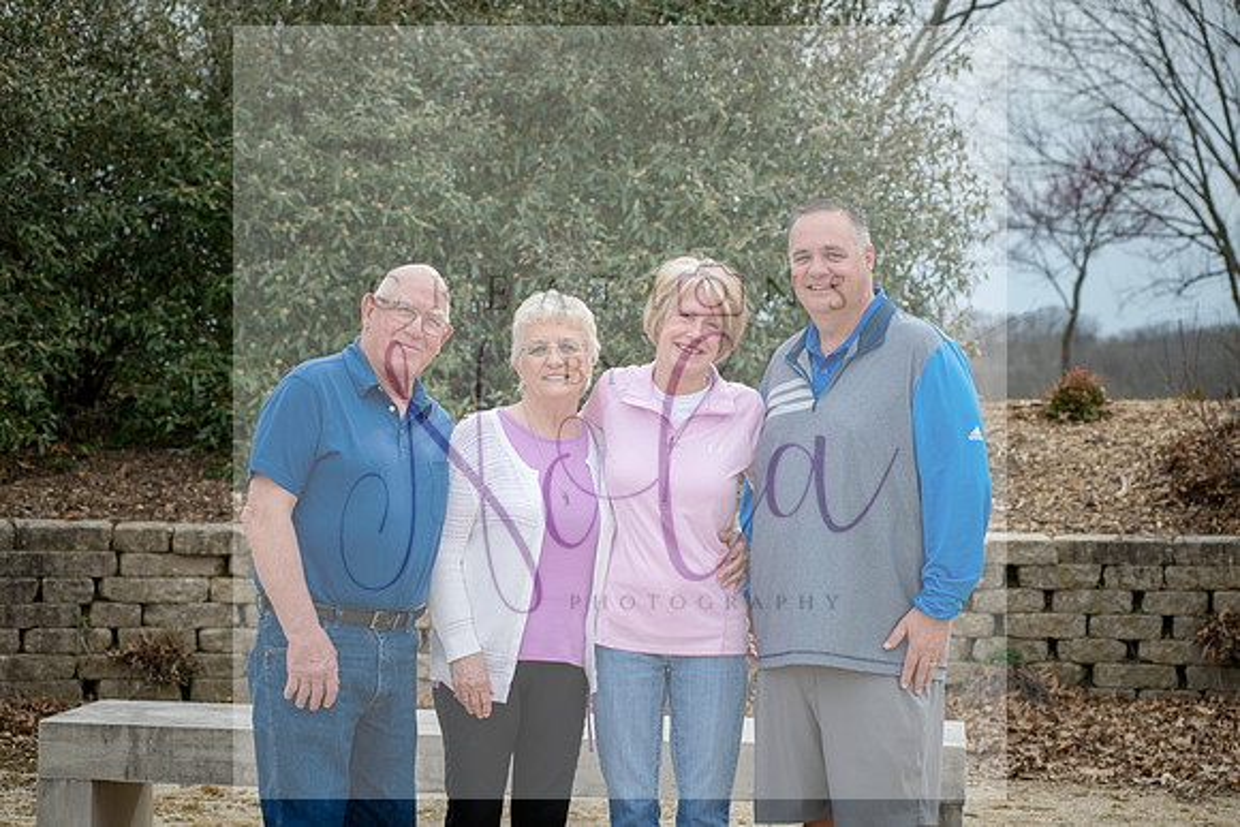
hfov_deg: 25.4
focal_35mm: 80
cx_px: 620
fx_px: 2756
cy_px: 414
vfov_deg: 17.1
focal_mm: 80
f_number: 6.3
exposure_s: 1/640
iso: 400
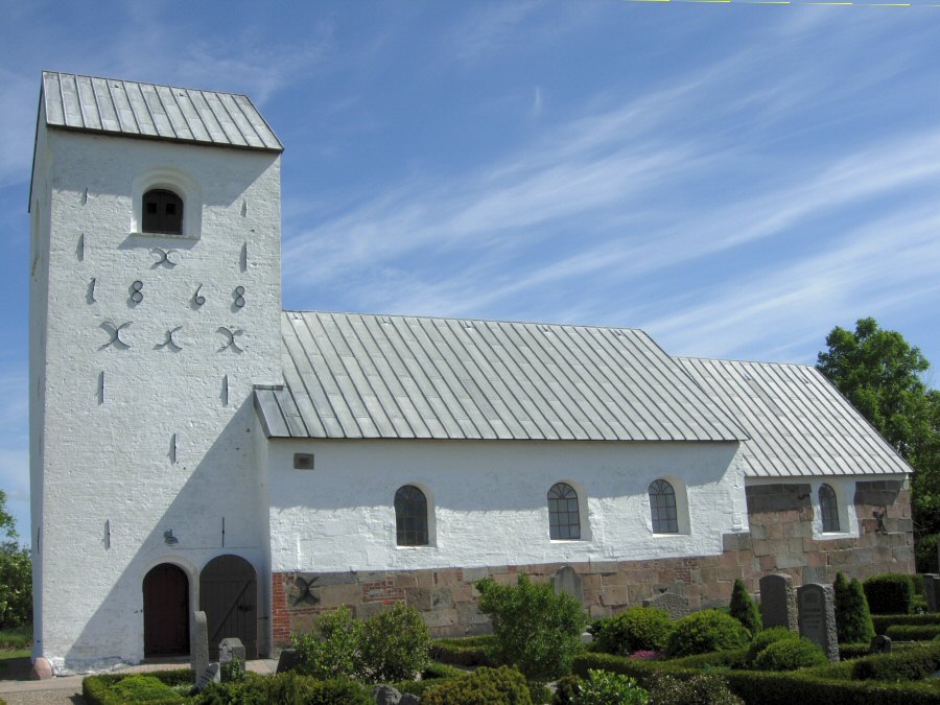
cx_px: 470
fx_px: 978
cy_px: 352
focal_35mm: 36
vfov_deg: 39.7
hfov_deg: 51.4
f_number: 6.8
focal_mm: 7.5
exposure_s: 1/430
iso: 50
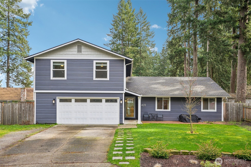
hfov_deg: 54.4
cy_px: 84
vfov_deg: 37.8
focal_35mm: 35
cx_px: 126
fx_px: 244
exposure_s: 1/50
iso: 100
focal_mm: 35
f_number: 8
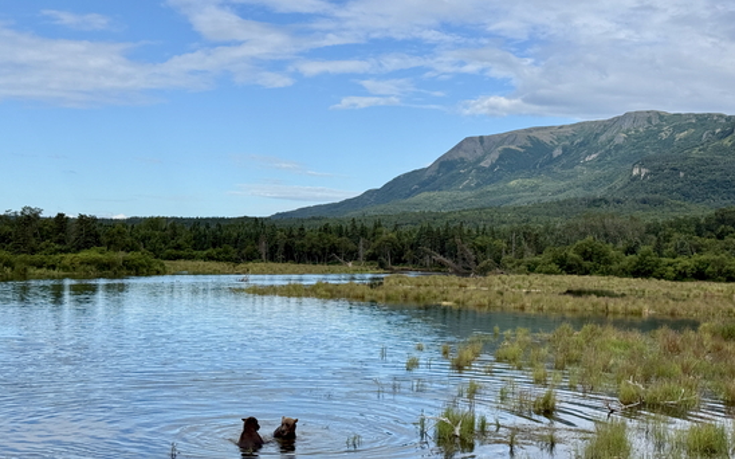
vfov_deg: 24.8
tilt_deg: -2.4
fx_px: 1041
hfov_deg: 38.9
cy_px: 262
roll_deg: +0.8
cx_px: 365
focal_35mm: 52
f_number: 1.78
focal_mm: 6.76
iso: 80
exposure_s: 1/5208
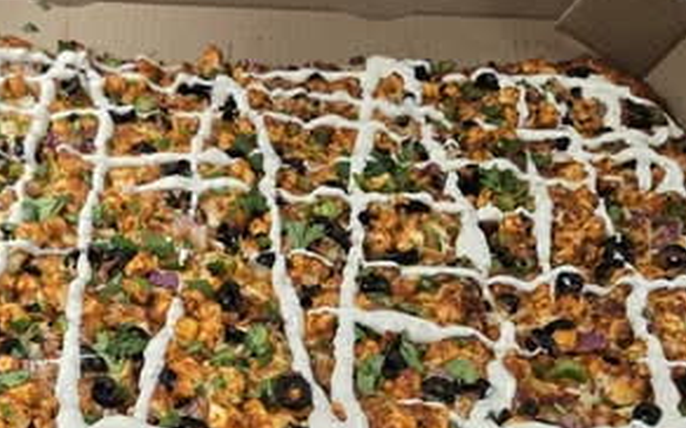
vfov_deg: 26.0
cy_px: 313
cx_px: 209
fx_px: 915
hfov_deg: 40.4
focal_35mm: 49
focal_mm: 5.4
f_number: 1.8
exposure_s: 1/120
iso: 400
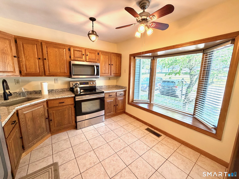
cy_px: 90
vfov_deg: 85.7
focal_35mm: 14
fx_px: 97
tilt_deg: -10.1
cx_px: 120
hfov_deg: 102.1
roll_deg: -1.1
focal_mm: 2.22
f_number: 2.2
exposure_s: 1/120
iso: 160
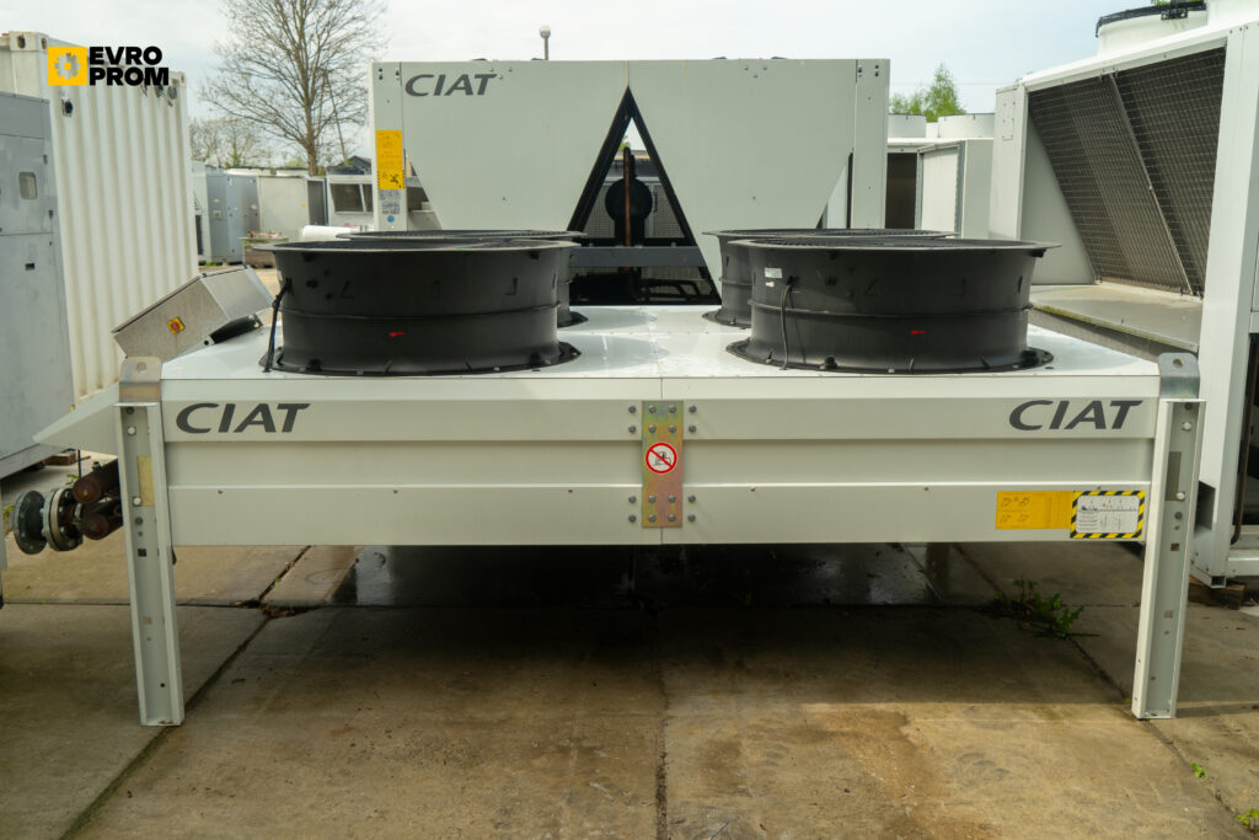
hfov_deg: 60.3
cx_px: 630
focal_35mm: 31
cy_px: 420
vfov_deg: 42.3
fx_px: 1084
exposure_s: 1/100
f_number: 6.3
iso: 100
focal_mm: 31
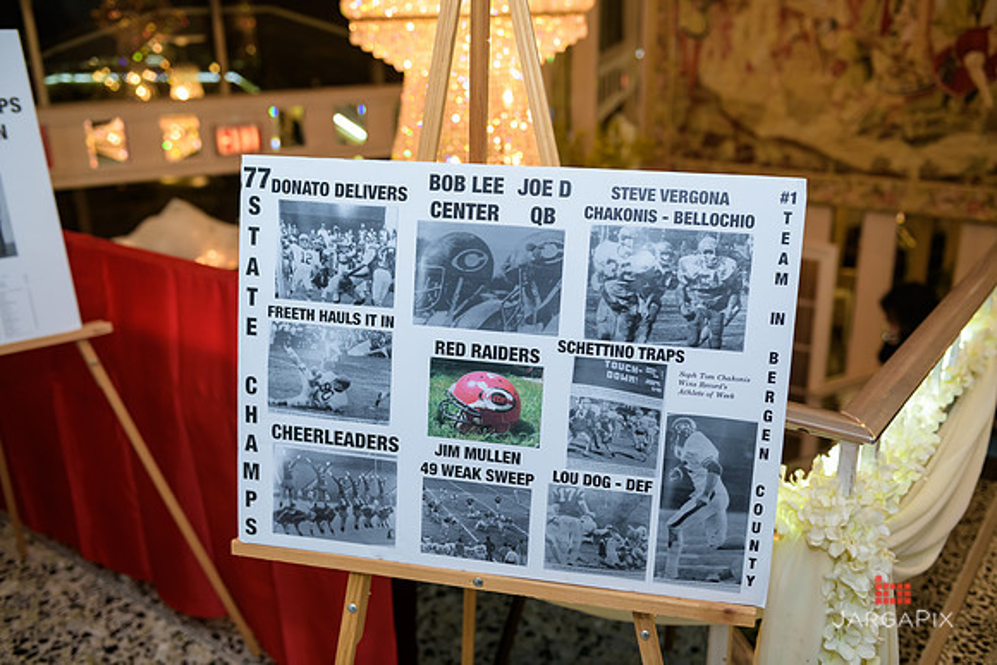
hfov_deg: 55.8
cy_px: 332
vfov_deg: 38.9
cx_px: 498
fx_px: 942
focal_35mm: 34
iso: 1000
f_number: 3.2
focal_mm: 34
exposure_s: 1/125
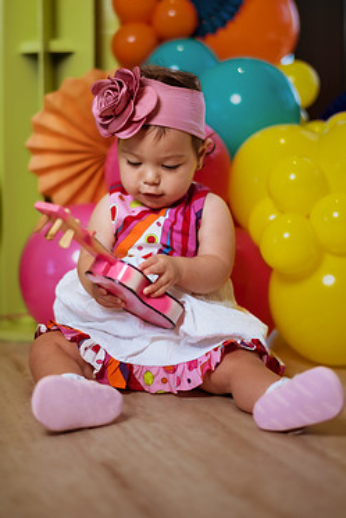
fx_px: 1008
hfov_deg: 19.5
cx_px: 183
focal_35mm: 70
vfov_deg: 28.8
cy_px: 208
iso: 160
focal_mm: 58
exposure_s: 1/1250
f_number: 1.6
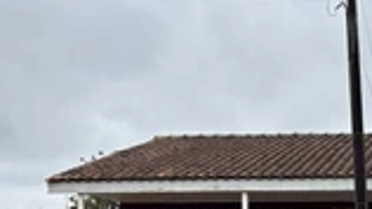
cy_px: 298
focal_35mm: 86
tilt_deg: -1.1
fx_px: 849
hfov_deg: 23.4
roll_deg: -0.1
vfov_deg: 13.4
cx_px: 396
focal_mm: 5.96
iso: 50
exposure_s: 1/1295
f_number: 1.6
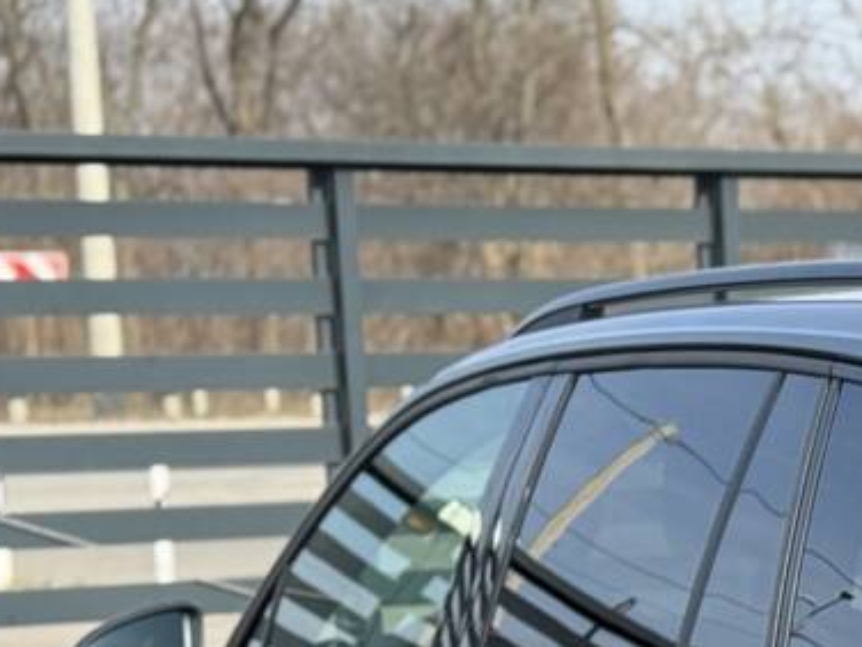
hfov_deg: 12.4
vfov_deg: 9.4
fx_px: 3810
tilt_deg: -11.6
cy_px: 1021
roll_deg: +0.8
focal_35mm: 153
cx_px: 1236
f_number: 1.78
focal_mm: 6.76
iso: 64
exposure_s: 1/1312
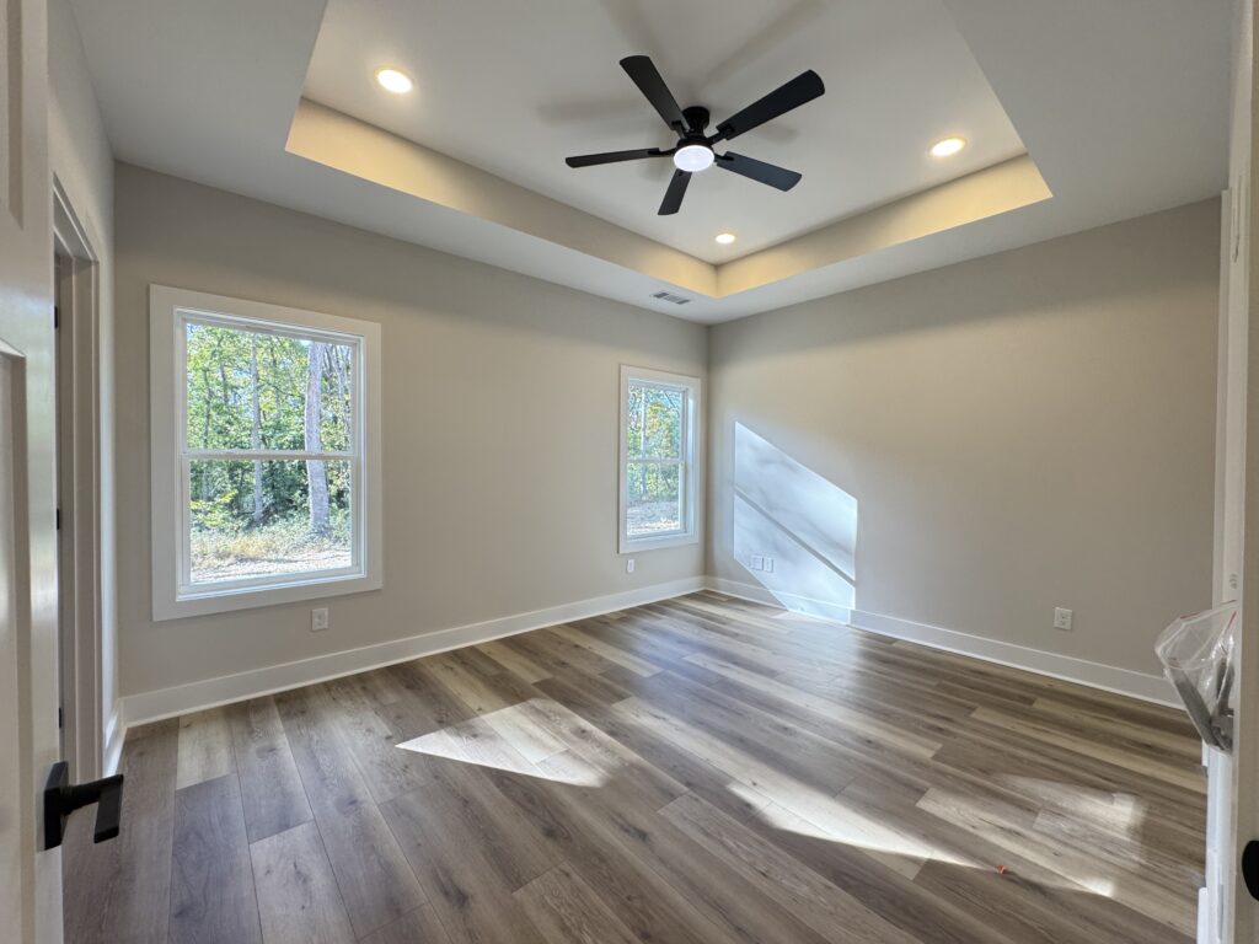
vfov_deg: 85.7
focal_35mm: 14
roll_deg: -0.9
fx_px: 509
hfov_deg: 102.1
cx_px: 630
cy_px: 472
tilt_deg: -1.3
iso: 160
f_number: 2.2
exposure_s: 1/120
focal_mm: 2.22
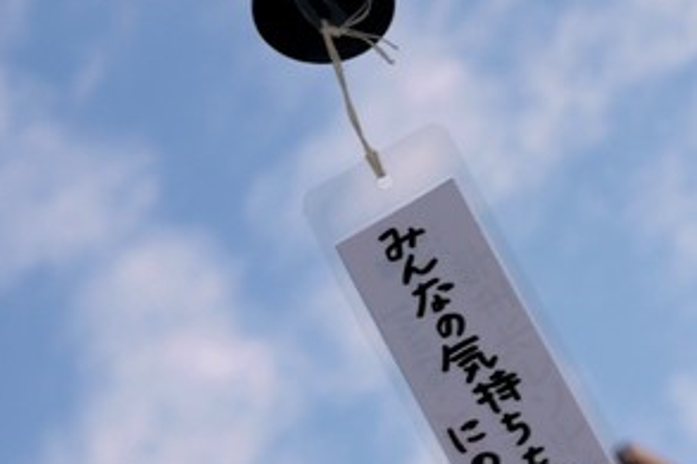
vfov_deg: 8.6
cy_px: 239
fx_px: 3096
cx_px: 511
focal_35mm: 160
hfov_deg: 12.8
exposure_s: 1/160
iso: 100
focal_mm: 45
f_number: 11
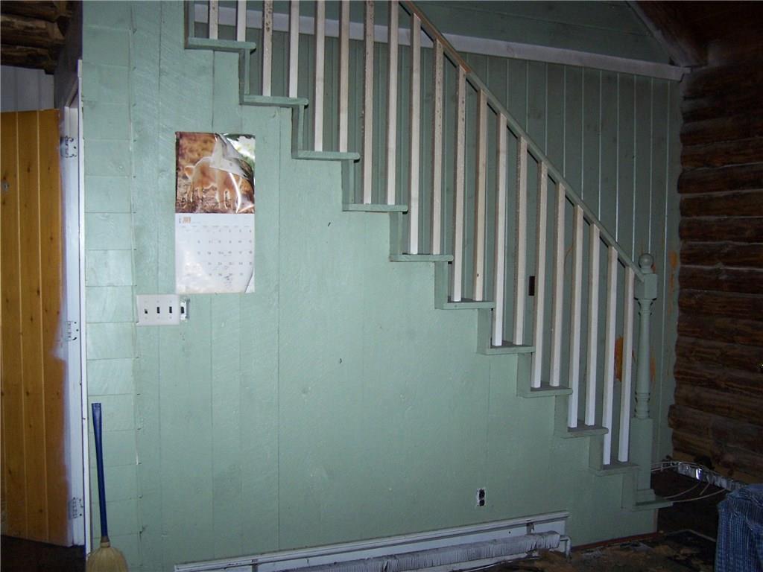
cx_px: 382
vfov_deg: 37.7
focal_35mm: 38
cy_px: 286
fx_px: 838
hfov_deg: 49.0
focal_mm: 6.3
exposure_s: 1/60
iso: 140
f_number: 2.8
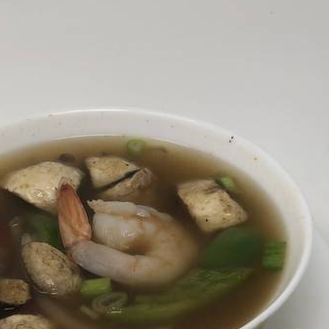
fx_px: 1075
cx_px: 131
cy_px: 228
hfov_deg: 17.4
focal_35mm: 100
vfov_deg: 17.3
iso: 25
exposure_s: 1/120
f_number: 2.4
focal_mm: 6
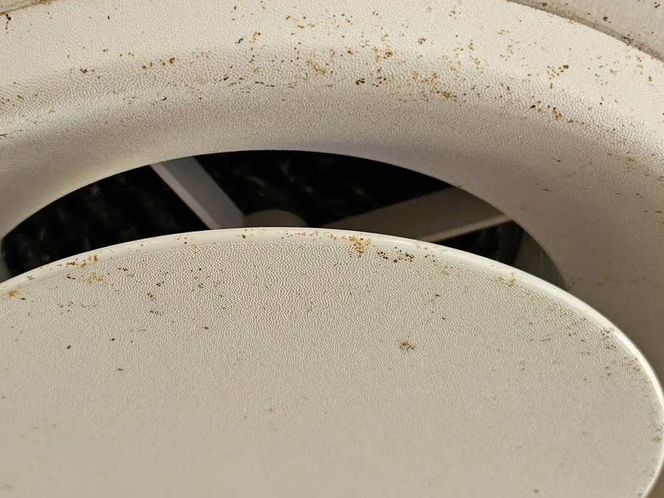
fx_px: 786
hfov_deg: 45.3
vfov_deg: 35.1
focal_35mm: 41
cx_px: 236
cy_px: 250
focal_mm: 5.4
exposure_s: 1/100
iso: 500
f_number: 1.8
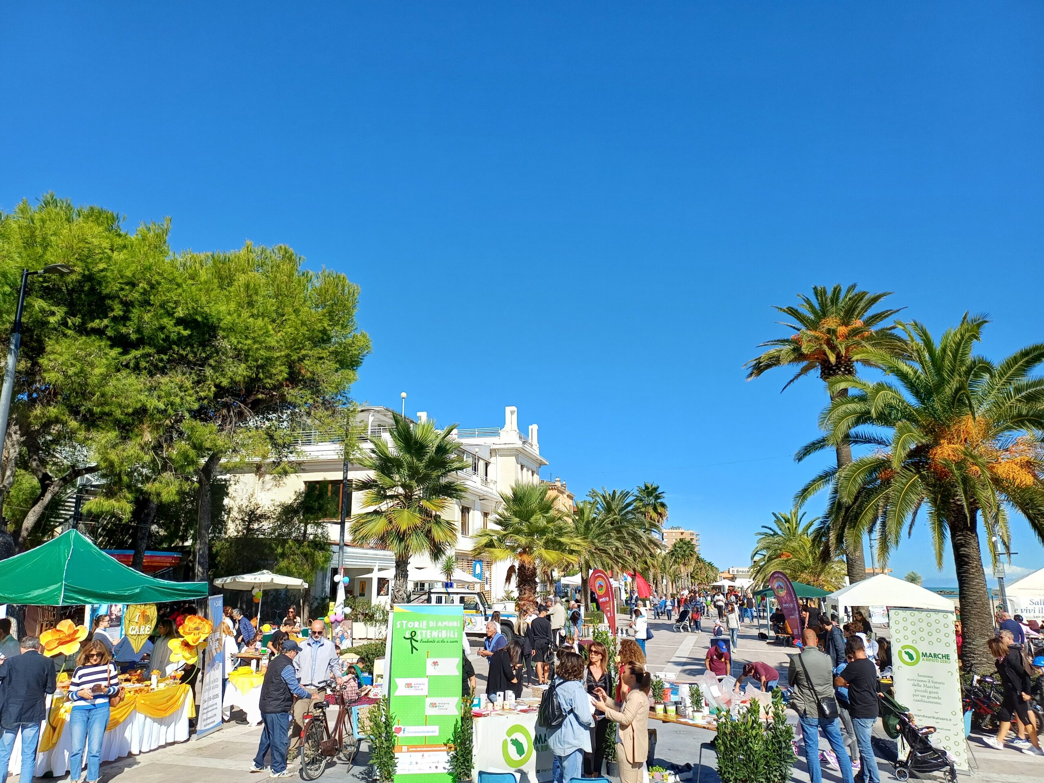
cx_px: 522
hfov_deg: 69.4
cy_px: 392
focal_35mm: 25
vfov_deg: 54.9
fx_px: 754
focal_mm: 4.65
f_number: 1.8
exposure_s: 1/1259
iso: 50
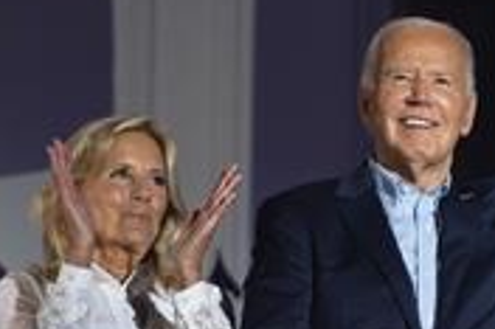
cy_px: 479
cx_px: 686
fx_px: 7500
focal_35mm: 546
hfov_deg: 3.8
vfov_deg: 2.5
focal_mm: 148
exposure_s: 1/800
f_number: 2.8
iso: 2000
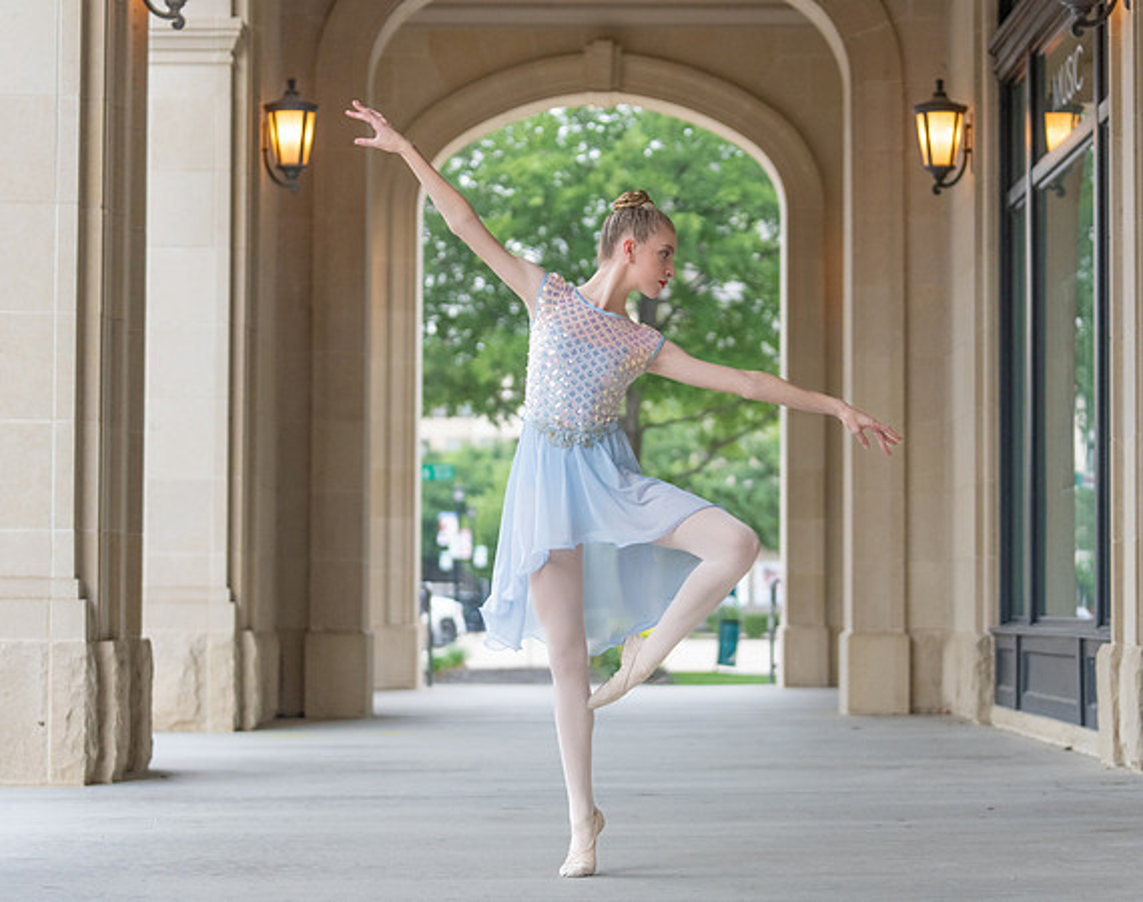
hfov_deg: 23.0
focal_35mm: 84
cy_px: 468
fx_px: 2811
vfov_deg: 18.2
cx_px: 614
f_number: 2.8
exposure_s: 1/500
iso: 1000
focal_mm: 70
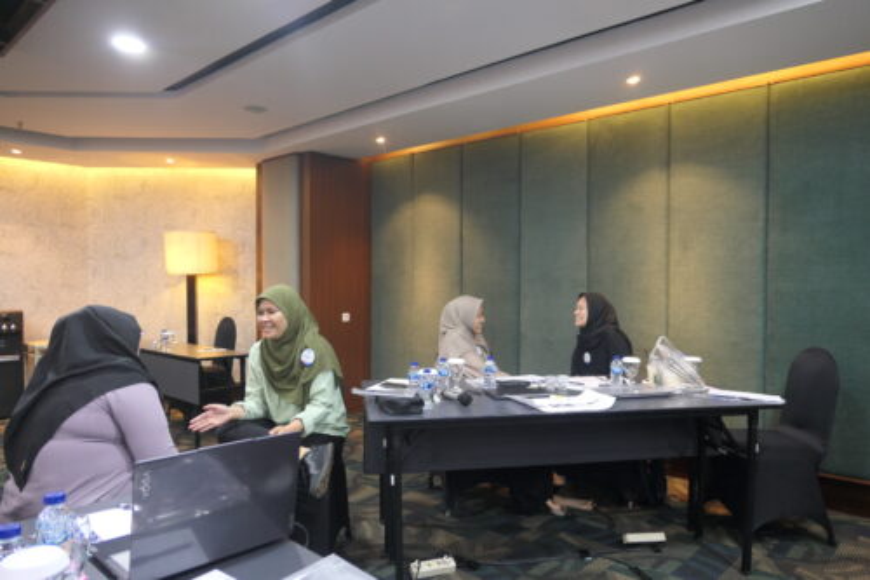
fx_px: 580
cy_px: 290
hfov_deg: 73.8
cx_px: 435
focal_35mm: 24
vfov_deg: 53.1
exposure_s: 1/60
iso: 400
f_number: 1.4
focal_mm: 8.8
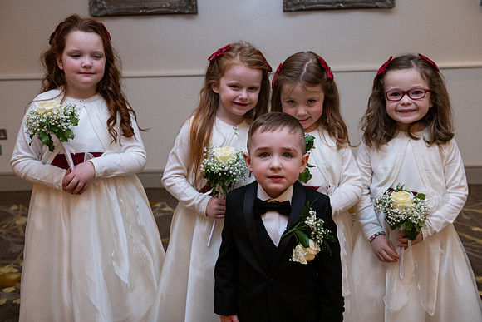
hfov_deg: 49.5
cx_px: 237
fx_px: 523
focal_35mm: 39
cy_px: 161
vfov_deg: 34.2
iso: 1000
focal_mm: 38
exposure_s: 1/160
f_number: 5
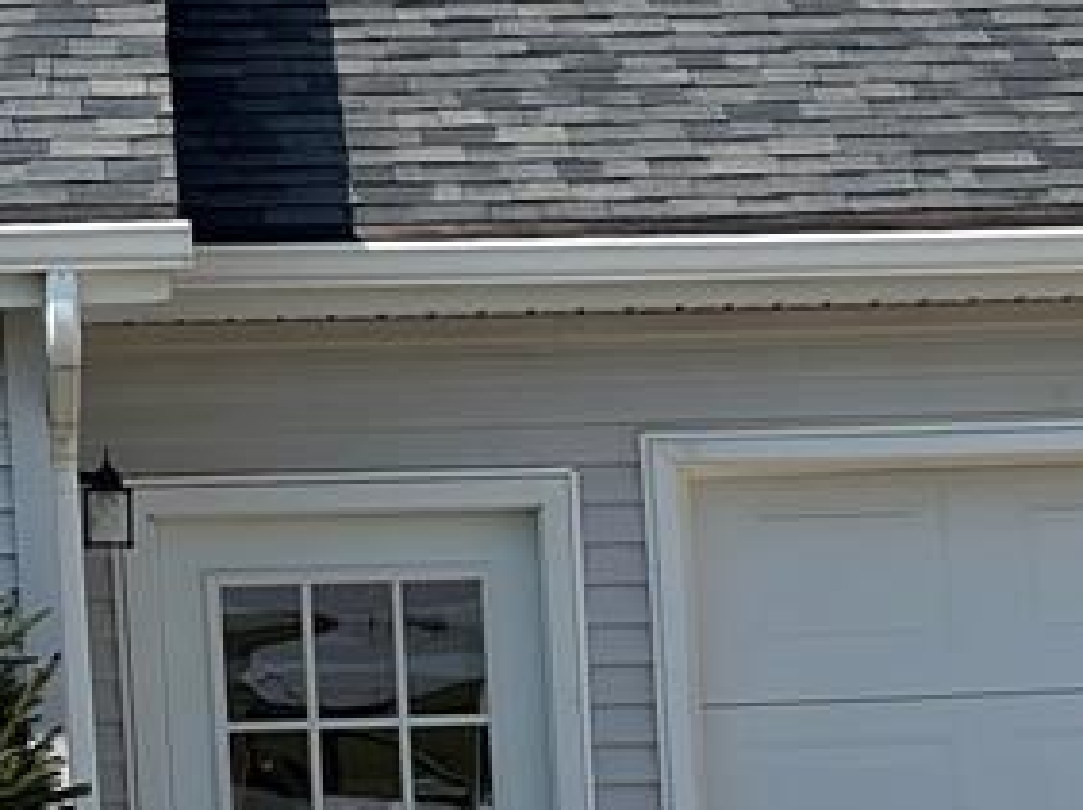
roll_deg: +3.5
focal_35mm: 280
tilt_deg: -6.3
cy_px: 1390
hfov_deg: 6.9
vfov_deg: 5.2
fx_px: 8753
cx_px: 1813
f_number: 2.8
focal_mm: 9
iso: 32
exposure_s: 1/1014
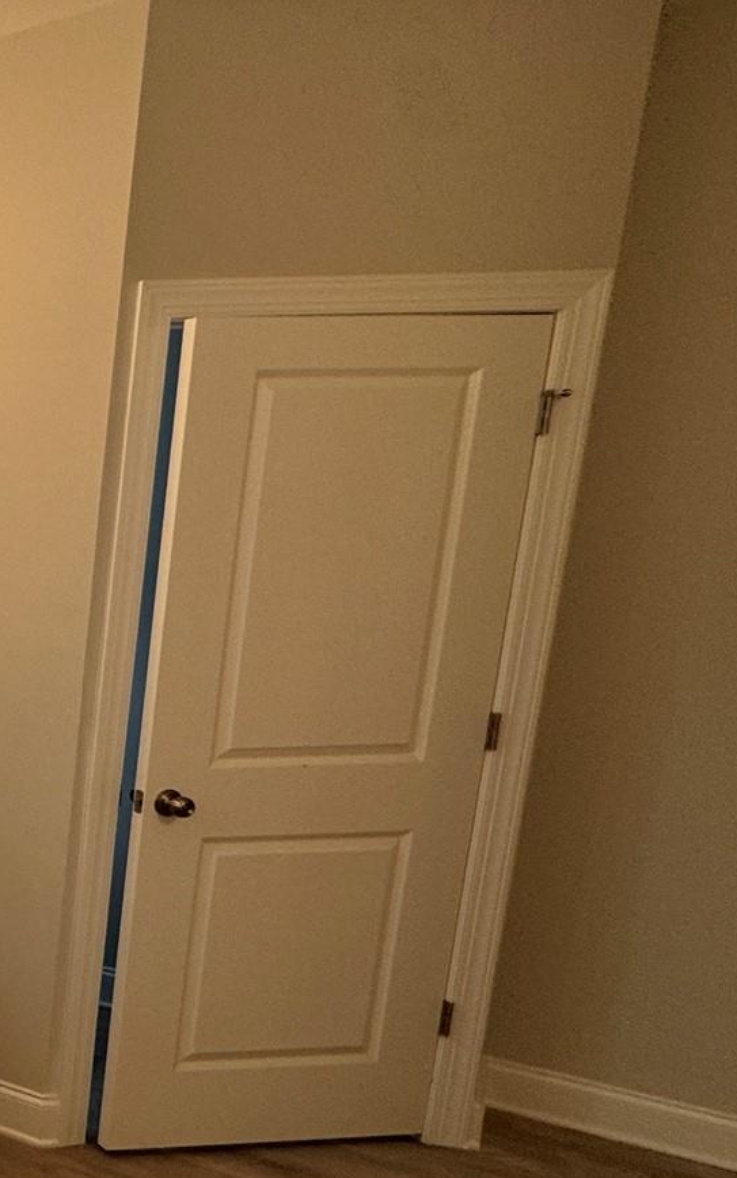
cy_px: 736
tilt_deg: -10.0
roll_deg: +1.0
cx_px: -632
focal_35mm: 35
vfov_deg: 54.7
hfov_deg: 21.3
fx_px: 1124
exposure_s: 1/120
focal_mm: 2.22
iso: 80
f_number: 2.2
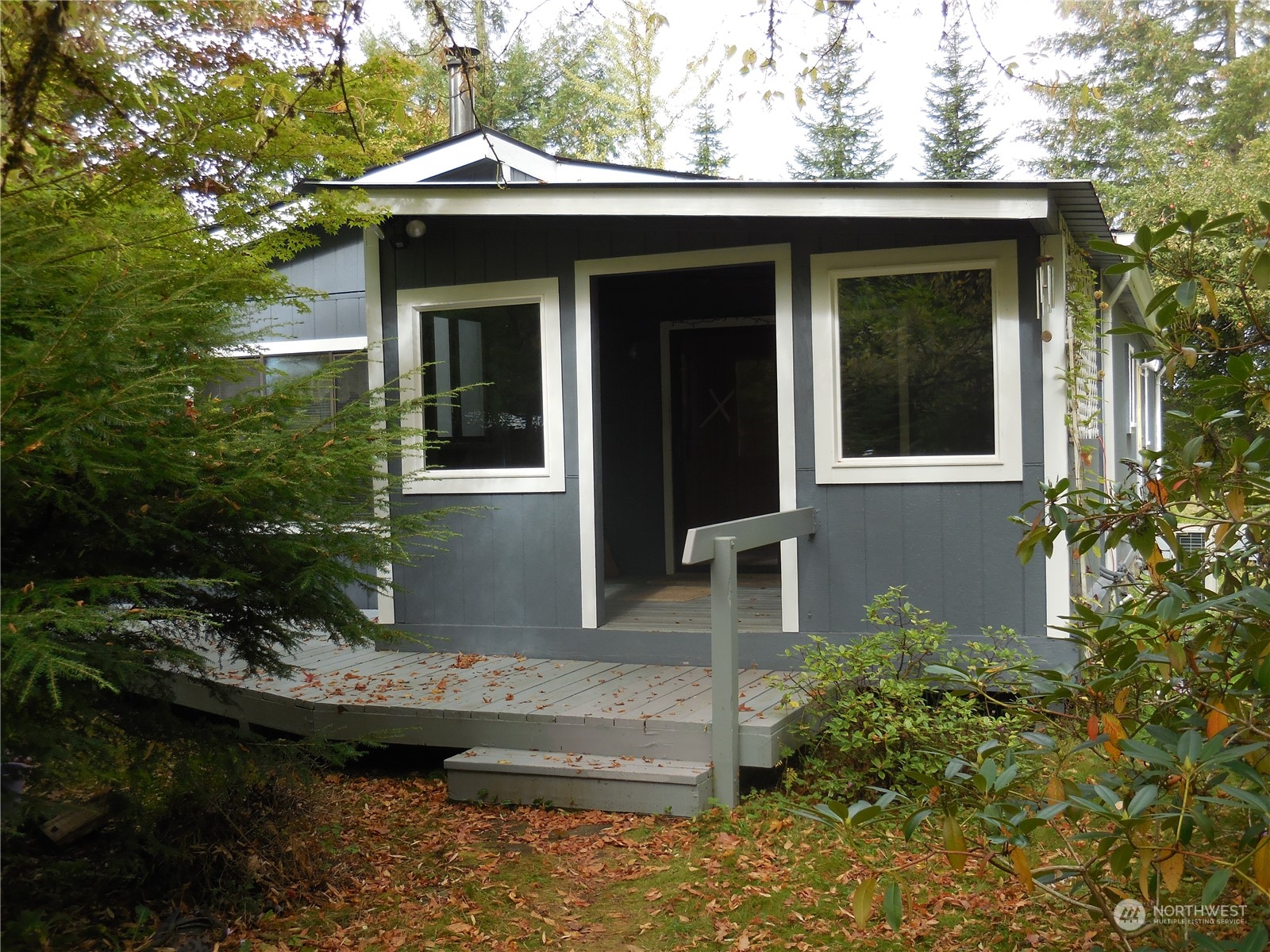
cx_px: 635
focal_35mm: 39
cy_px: 476
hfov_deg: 47.9
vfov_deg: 36.8
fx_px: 1431
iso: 125
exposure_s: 1/160
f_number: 3.9
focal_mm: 7
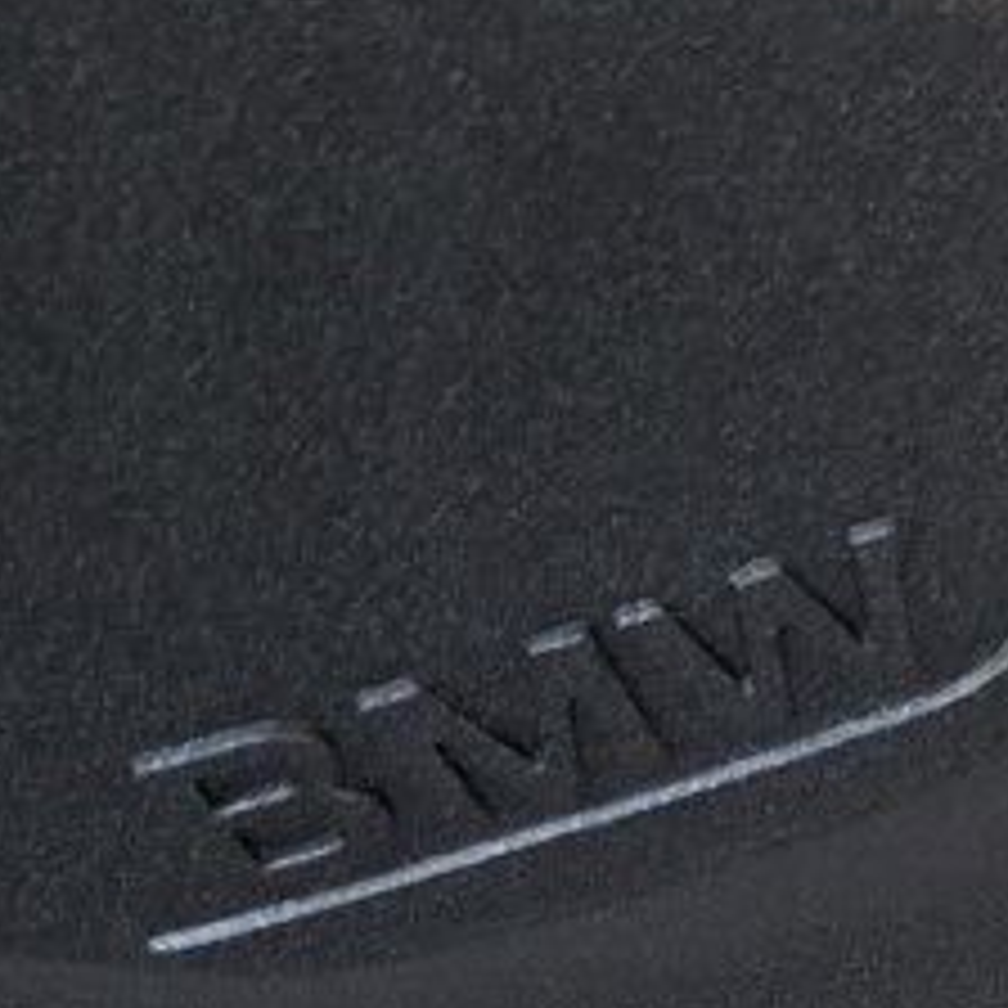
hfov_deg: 10.8
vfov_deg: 12.0
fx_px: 4777
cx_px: 2124
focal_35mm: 145
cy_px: 922
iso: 200
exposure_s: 1/120
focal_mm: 5.54
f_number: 1.8
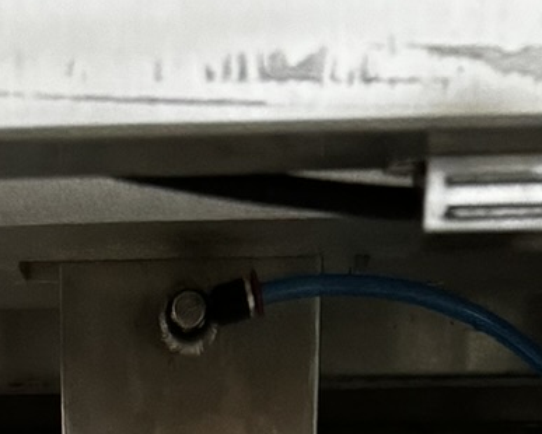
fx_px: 1990
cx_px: 73
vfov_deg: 9.1
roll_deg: +1.2
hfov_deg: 15.4
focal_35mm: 124
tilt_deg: -21.2
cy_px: 1432
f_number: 1.78
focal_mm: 6.86
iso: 1000
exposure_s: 1/33
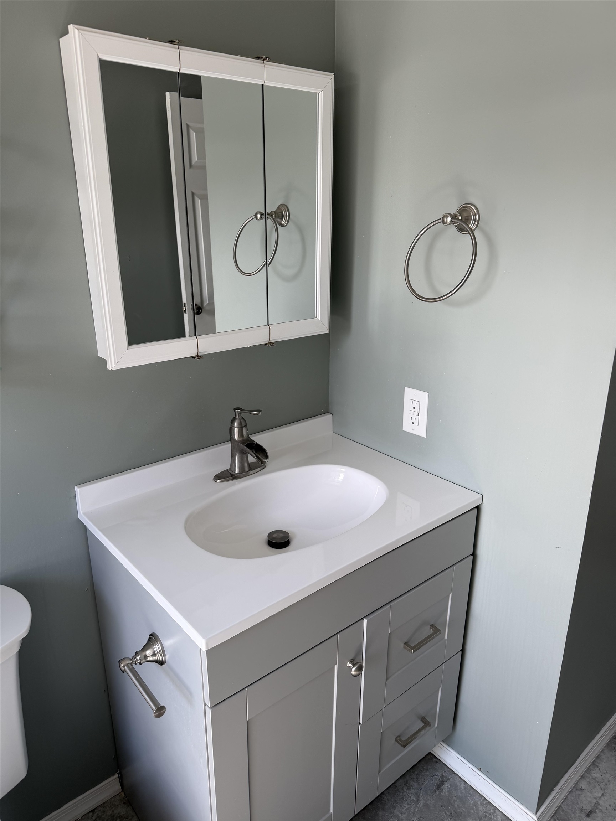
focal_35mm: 24
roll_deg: -0.7
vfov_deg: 71.6
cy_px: 410
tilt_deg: -21.0
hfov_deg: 56.8
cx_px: 308
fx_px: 569
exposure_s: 1/121
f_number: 1.78
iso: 64
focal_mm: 6.76
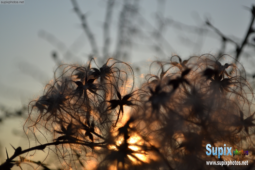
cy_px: 85
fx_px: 584
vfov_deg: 16.6
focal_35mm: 82
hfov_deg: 24.6
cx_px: 128
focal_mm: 55
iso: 400
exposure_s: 1/2000
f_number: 5.6
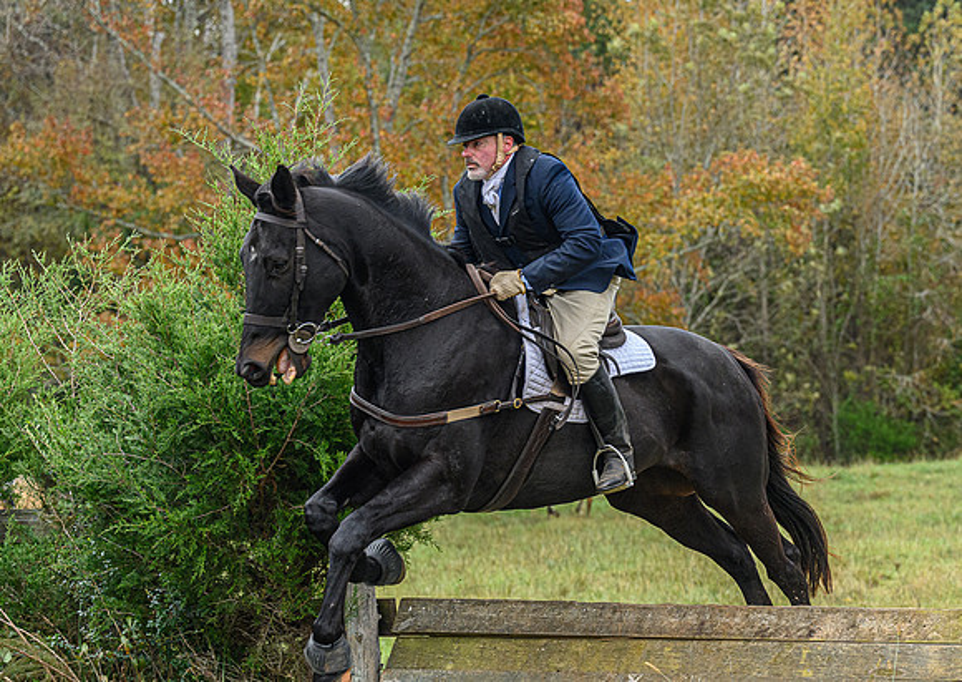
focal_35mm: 123
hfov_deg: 16.2
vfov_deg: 11.6
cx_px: 681
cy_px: 385
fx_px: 3358
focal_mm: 80
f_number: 3.5
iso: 1000
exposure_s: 1/800
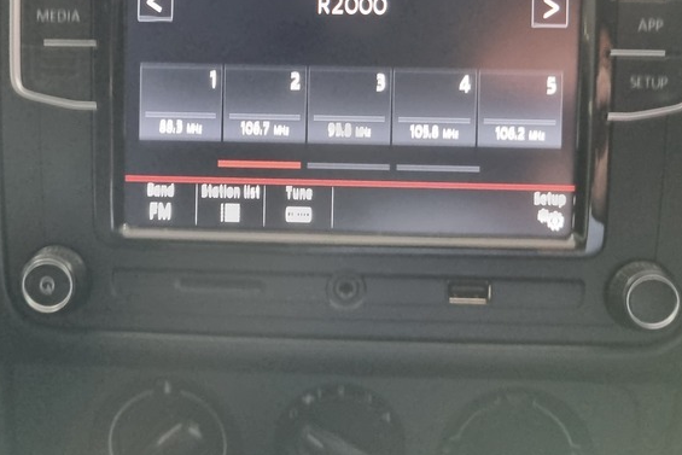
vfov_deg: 27.1
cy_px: 101
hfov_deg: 40.3
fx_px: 928
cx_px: 295
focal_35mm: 49
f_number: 1.8
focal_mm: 5.4
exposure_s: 1/33
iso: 640
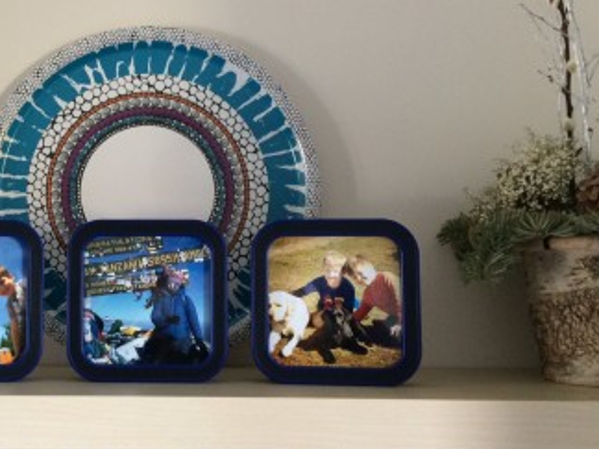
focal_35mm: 51
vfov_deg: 28.5
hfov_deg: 36.6
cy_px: 189
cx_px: 146
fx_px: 883
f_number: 2.2
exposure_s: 1/30
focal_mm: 4.12
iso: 160
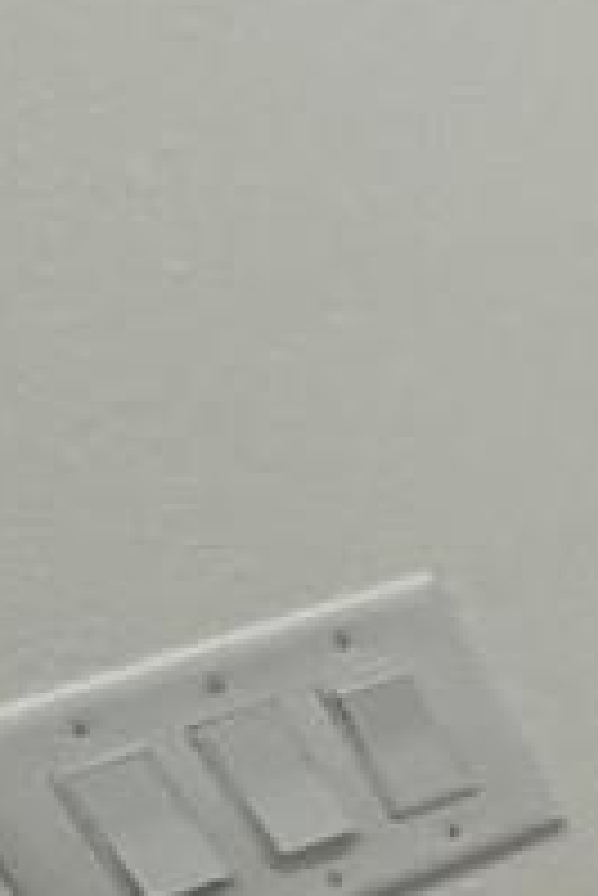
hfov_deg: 5.3
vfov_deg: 17.3
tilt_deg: -24.7
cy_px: 725
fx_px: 2910
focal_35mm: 117
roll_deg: +3.3
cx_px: 3543
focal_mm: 2.22
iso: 125
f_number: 2.2
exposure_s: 1/120
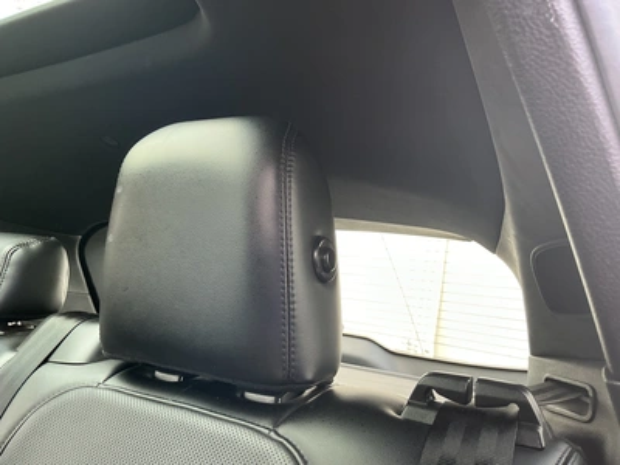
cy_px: 232
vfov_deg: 49.7
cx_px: 310
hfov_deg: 63.4
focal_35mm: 28
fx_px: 502
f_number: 1.8
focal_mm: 3
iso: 64
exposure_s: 1/67
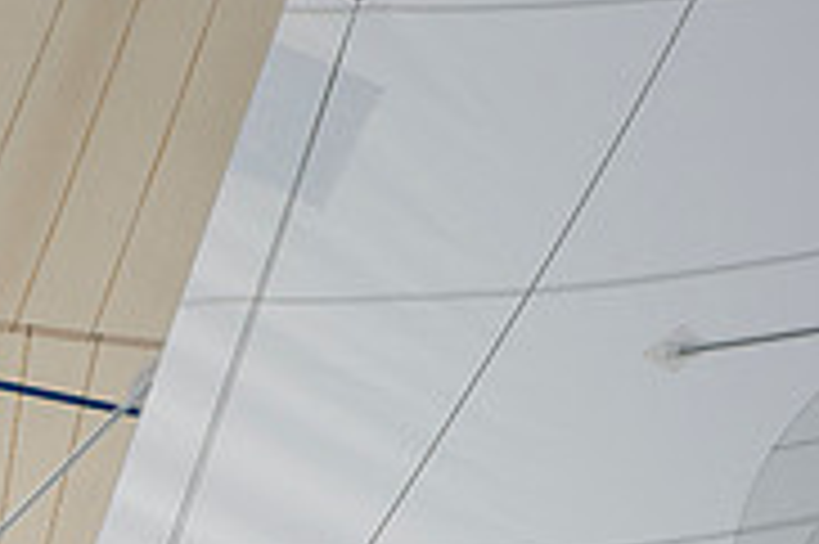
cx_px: -284
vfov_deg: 1.1
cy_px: 859
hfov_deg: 1.6
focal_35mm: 1274
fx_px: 28957
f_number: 4
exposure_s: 1/1250
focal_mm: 400
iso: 500
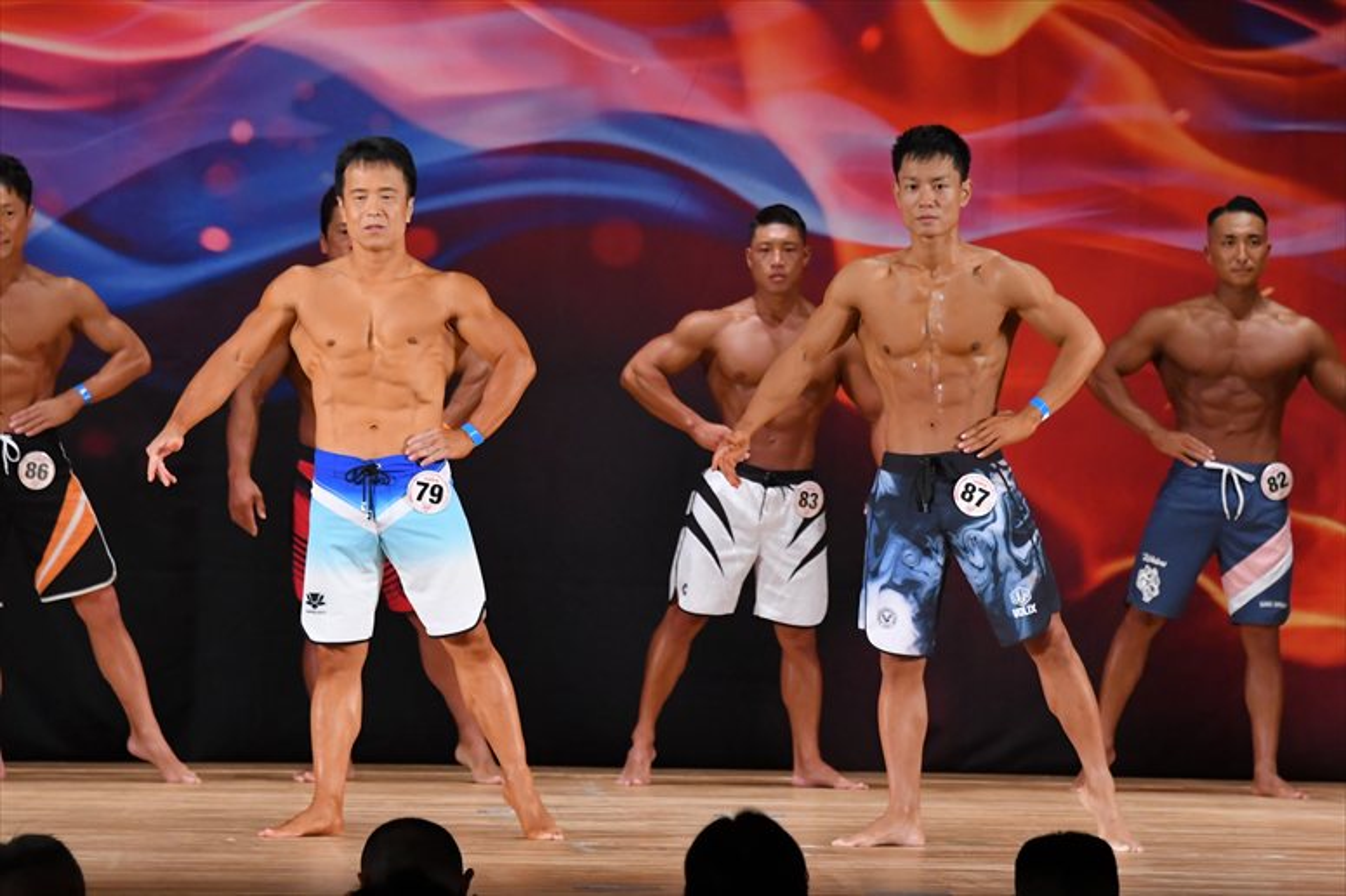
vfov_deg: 6.1
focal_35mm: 225
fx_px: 8409
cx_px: 673
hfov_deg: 9.2
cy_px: 448
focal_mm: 150
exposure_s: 1/400
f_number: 5.6
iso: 3200
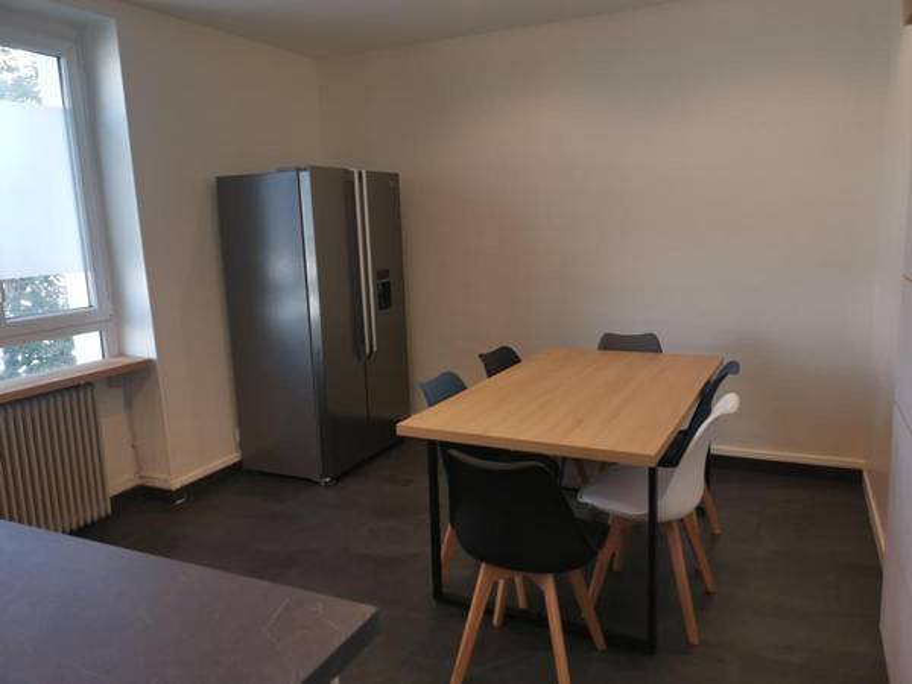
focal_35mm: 27
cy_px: 342
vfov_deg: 51.4
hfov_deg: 65.3
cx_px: 456
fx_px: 711
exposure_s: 1/100
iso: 80
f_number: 4
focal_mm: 5.58
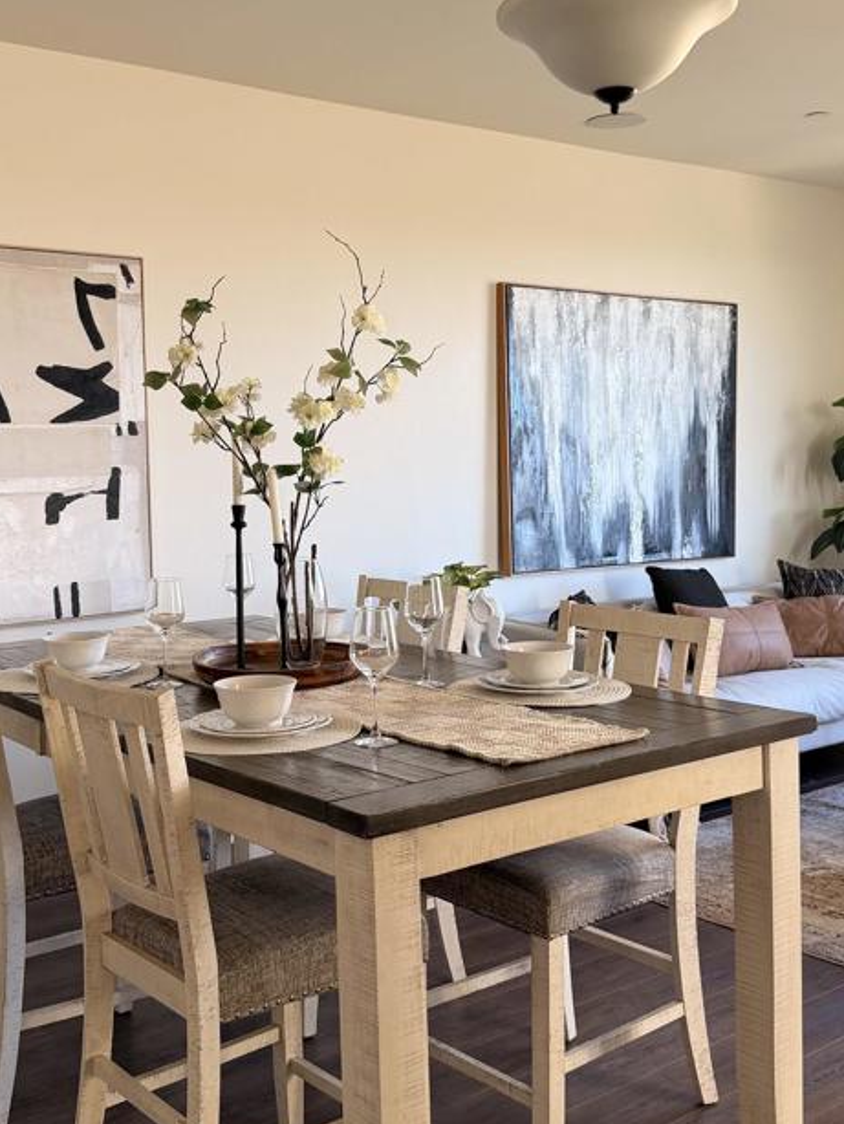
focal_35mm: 40
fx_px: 1299
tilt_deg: -2.1
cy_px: 494
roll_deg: +0.9
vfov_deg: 46.7
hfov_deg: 35.9
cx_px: 379
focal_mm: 6.76
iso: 125
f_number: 1.78
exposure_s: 1/121
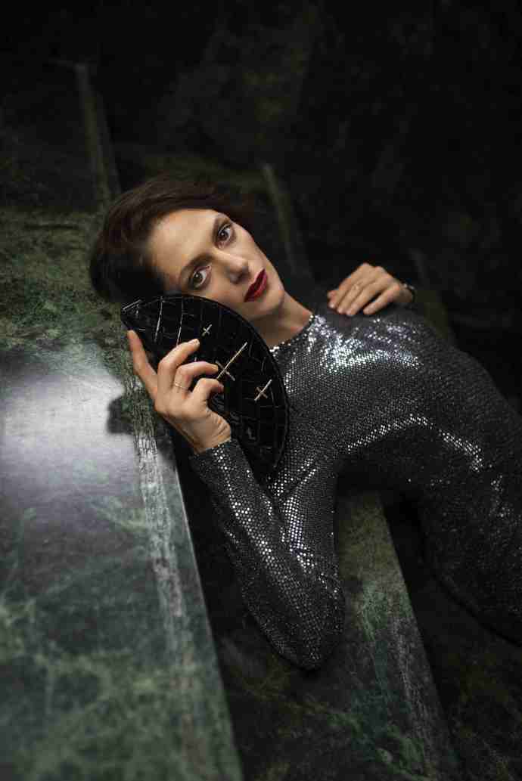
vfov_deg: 54.4
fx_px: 760
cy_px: 390
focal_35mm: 35
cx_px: 261
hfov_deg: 37.9
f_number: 2
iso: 100
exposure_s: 1/250
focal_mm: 35
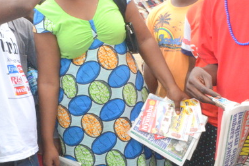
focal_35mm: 50
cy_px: 42
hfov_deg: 39.1
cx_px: 80
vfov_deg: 26.6
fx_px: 346
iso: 3200
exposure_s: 1/200
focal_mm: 18
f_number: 22
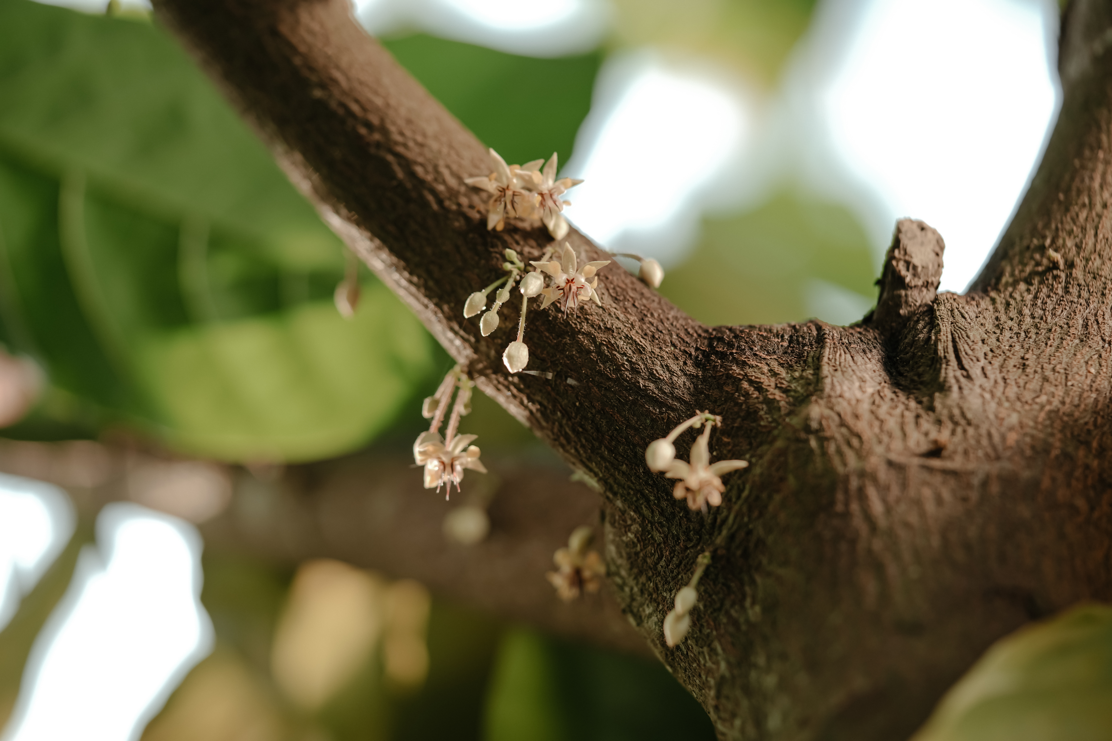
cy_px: 370
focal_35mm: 90
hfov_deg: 22.6
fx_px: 2780
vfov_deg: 15.2
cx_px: 556
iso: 200
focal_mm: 90
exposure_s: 1/320
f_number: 2.8
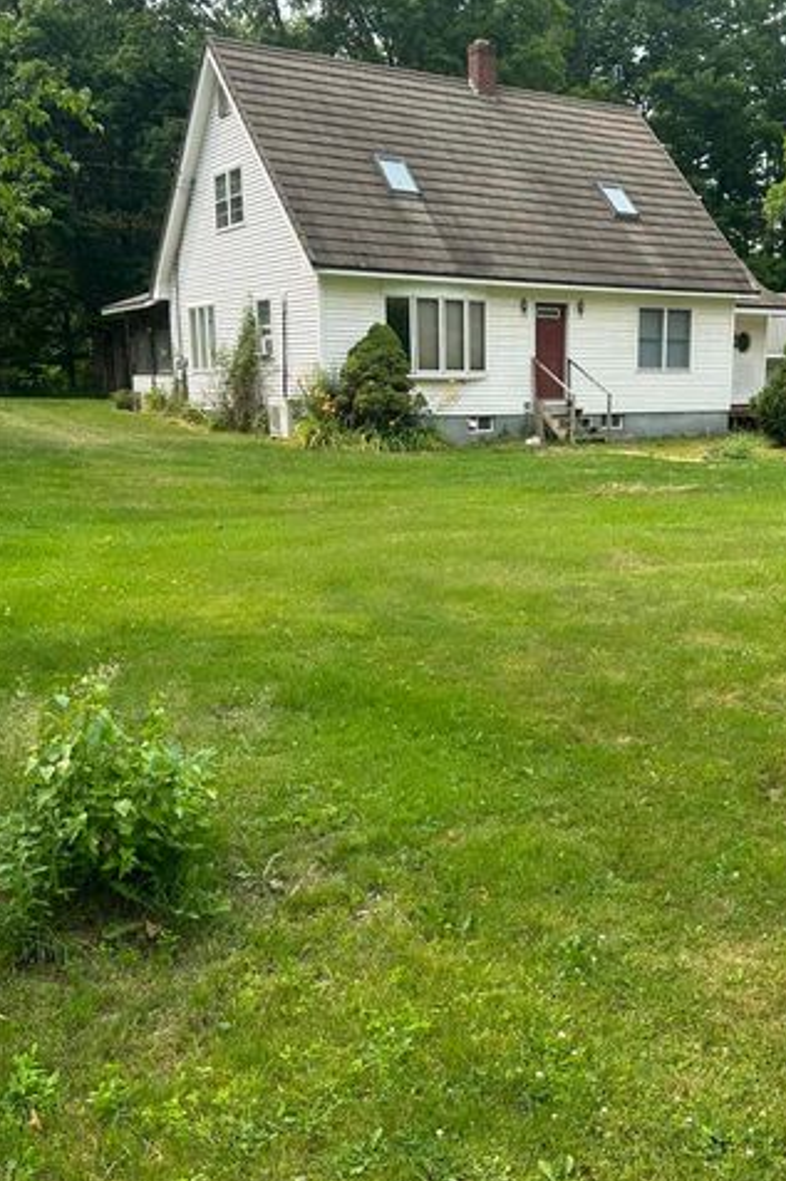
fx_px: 1147
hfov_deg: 37.4
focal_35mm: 35
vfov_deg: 54.4
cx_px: 531
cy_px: 619
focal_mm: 6.86
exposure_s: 1/1227
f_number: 1.78
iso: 80
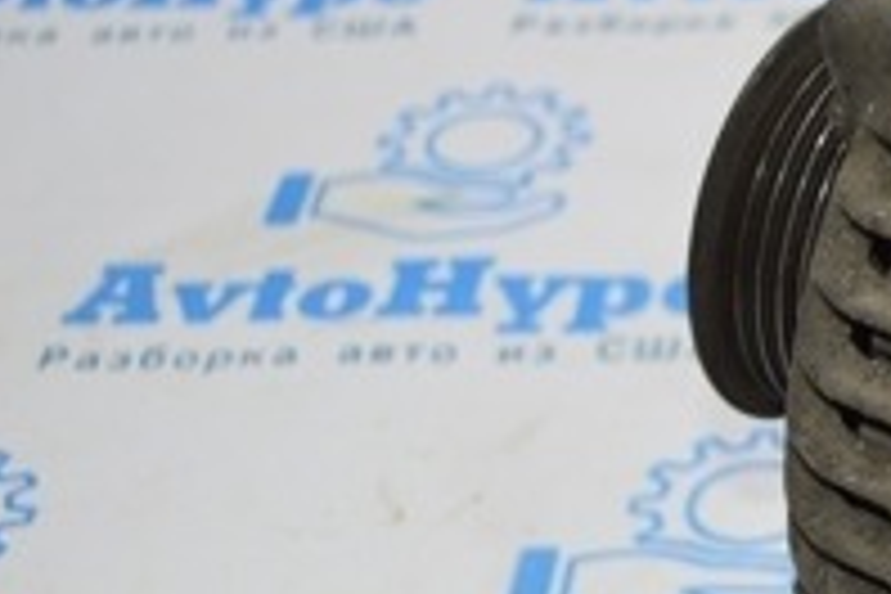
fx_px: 3118
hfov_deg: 15.4
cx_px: 1184
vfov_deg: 10.8
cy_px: 475
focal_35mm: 126
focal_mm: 26
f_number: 4
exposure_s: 1/80
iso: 400
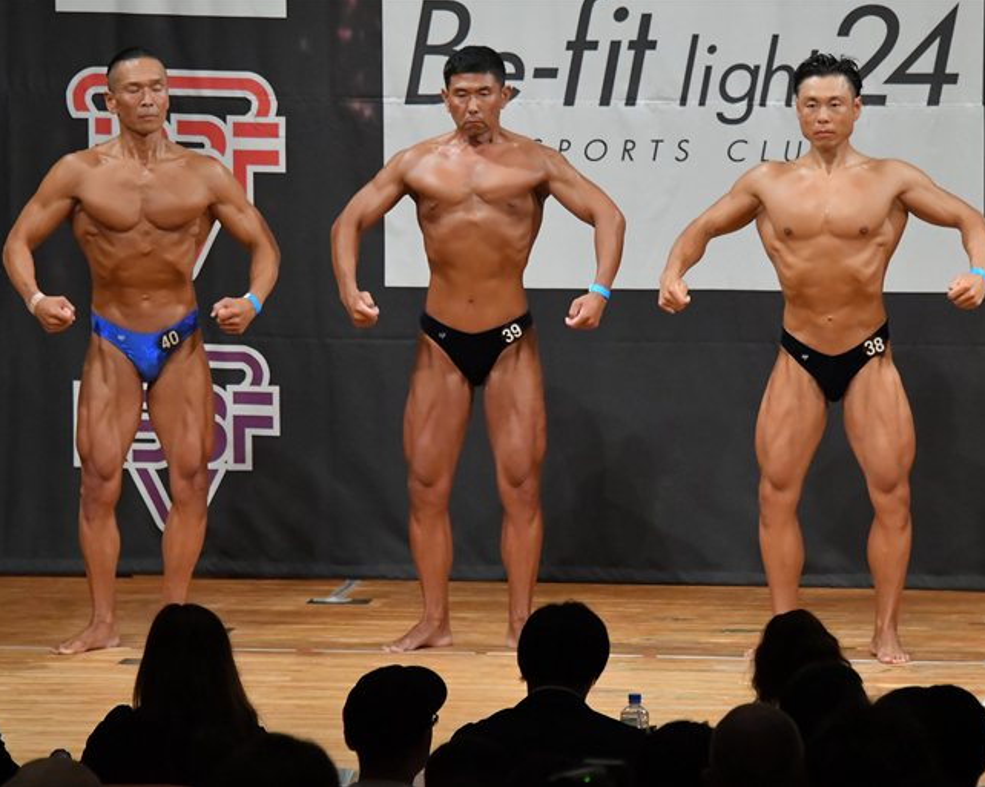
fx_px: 7926
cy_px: 393
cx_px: 507
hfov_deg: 7.1
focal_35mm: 272
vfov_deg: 5.7
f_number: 5.6
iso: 7200
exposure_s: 1/400
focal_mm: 160
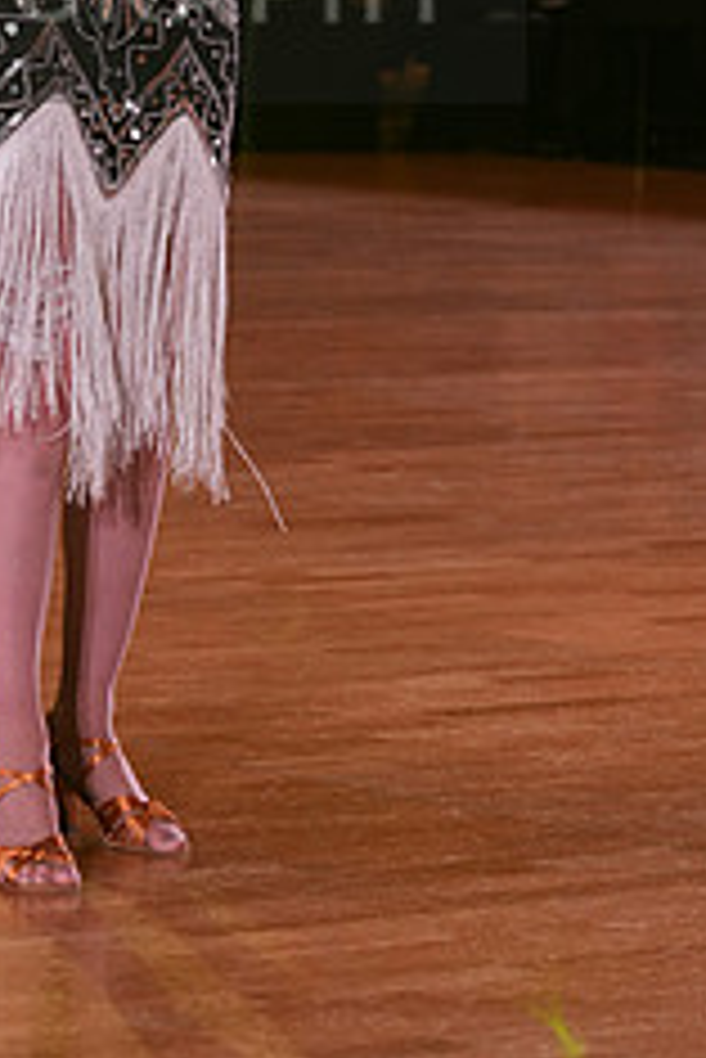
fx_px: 6520
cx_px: -92
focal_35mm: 222
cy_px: -45
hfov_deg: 6.2
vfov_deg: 9.2
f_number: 5
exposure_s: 1/200
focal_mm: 90
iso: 2000
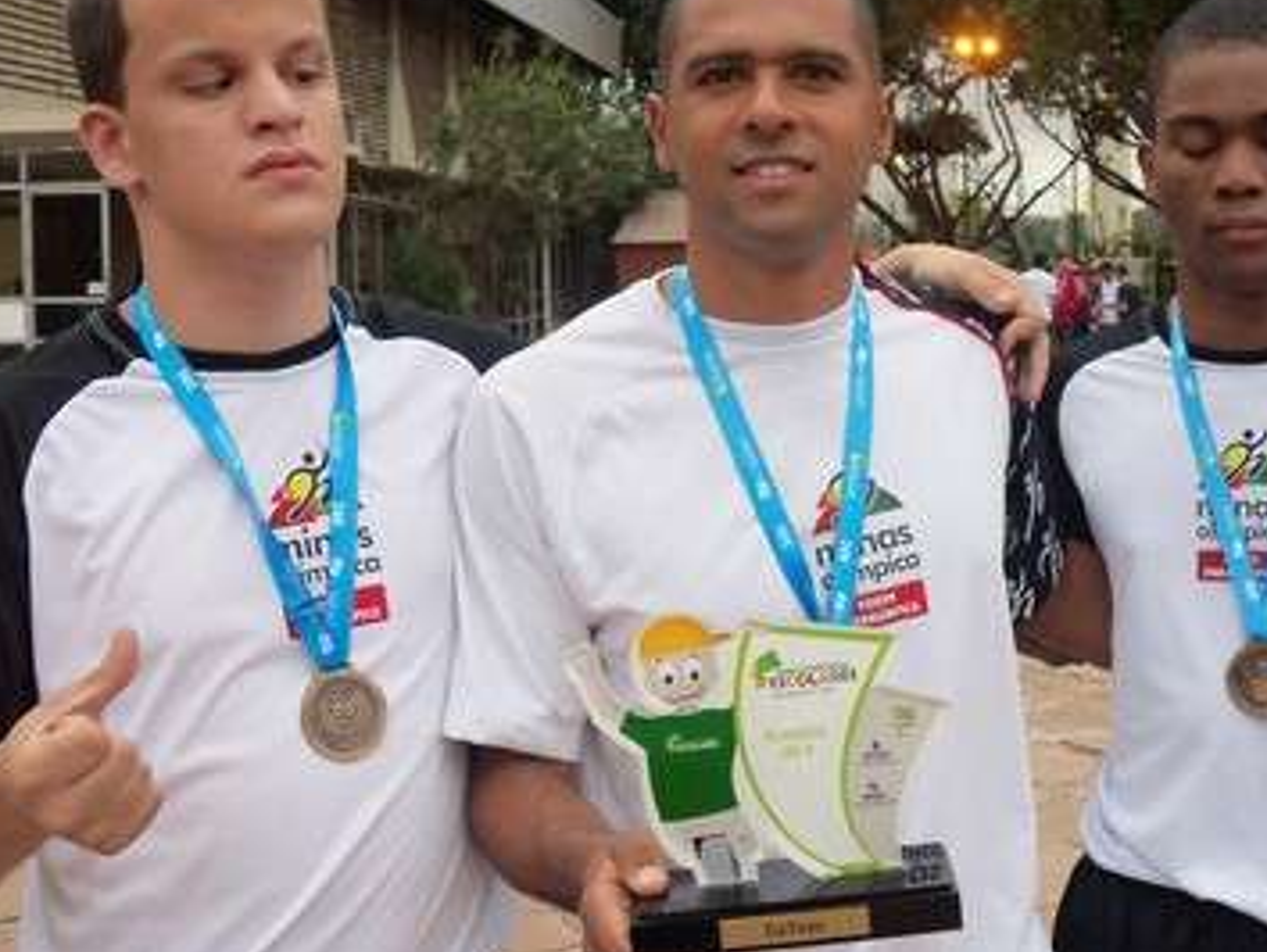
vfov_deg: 30.3
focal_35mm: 48
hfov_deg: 39.5
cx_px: 737
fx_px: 1758
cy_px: 442
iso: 100
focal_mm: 5.7
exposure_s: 1/30
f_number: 2.9
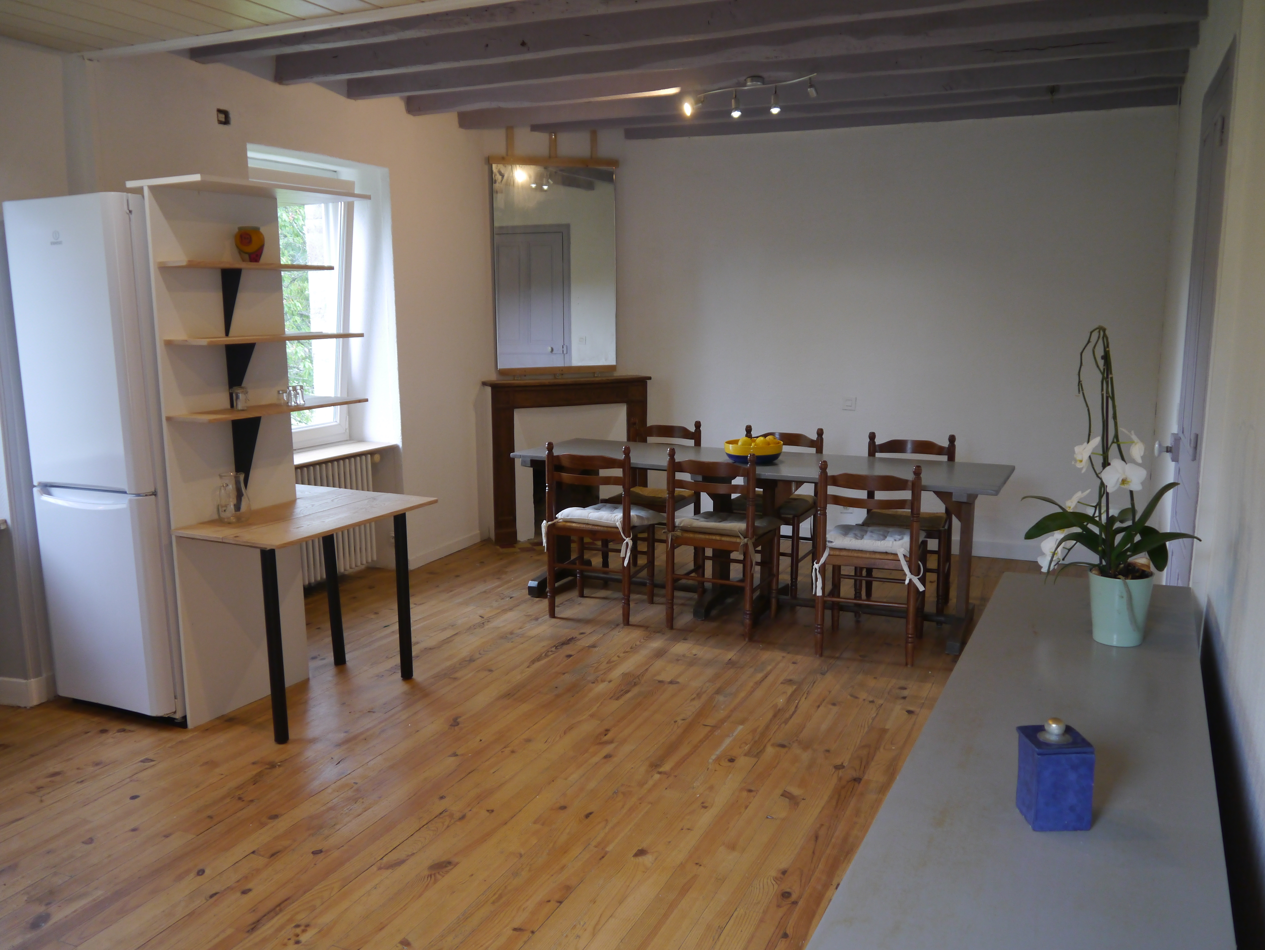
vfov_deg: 46.8
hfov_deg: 59.9
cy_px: 475
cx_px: 632
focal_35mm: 30
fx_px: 1097
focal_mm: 15
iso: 500
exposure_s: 1/60
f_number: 3.5
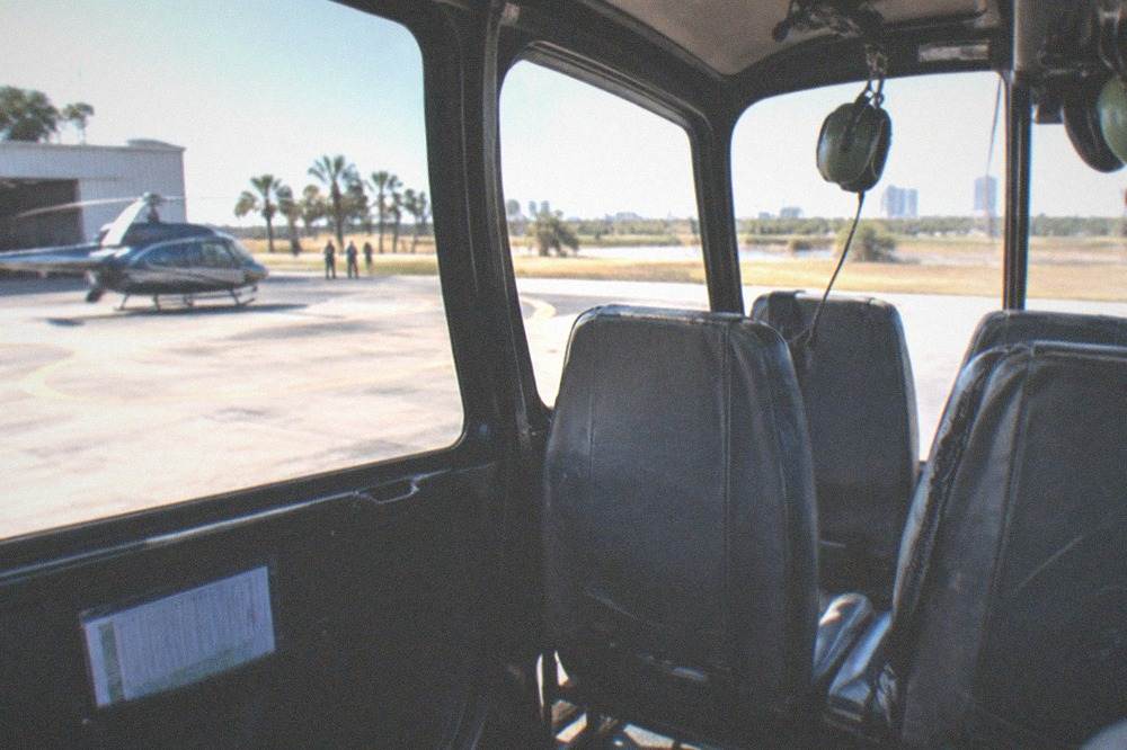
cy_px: 375
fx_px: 1252
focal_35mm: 40
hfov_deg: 48.5
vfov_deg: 33.4
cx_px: 564
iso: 640
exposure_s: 1/800
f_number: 4.5
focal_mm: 40
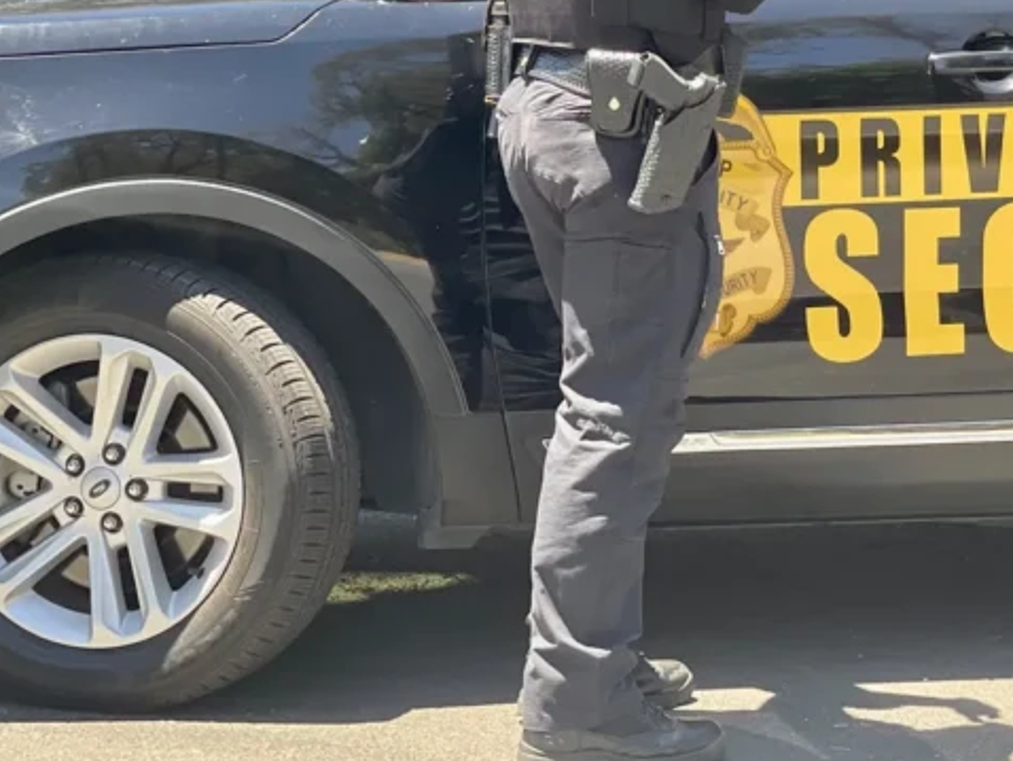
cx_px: 943
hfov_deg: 14.2
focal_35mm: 137
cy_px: 78
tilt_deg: -5.9
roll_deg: +0.3
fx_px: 4011
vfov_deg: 10.8
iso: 25
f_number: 2.2
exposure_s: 1/121
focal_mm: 7.5
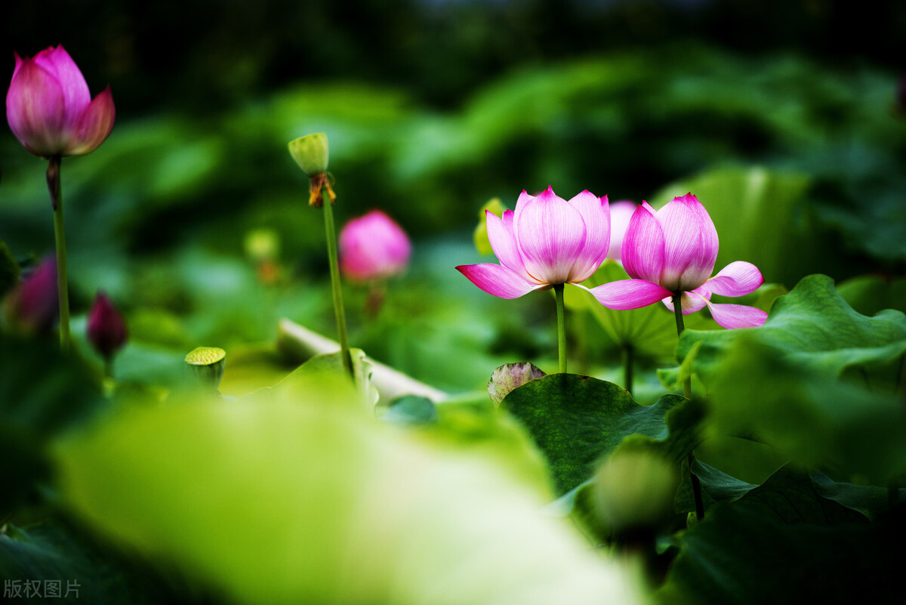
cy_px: 302
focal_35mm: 200
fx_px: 5035
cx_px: 453
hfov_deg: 10.3
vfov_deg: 6.9
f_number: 2.8
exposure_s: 1/3200
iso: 800
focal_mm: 200
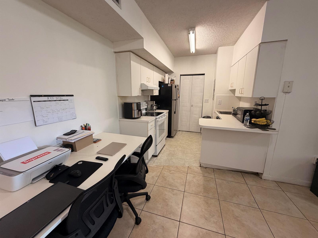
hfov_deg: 102.1
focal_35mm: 14
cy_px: 119
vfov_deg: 85.7
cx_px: 159
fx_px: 129
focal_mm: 2.22
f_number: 2.2
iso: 250
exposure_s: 1/60
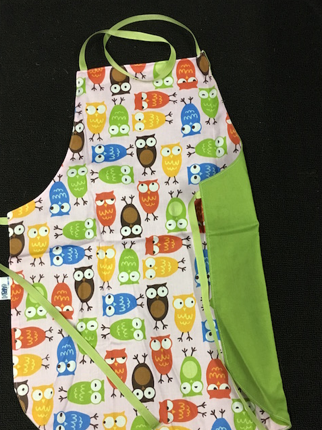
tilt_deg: -78.4
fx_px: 434
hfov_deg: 40.7
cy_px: 231
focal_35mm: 35
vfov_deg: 52.6
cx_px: 174
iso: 200
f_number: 2.2
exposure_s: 1/33
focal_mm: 4.15
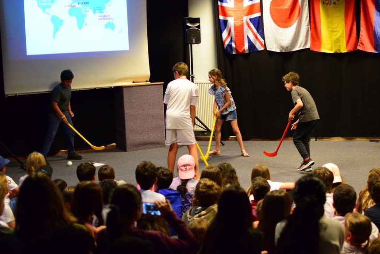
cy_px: 107
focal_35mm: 63
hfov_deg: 32.0
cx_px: 223
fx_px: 661
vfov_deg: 21.7
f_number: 1.8
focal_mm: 35
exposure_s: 1/250
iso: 3200
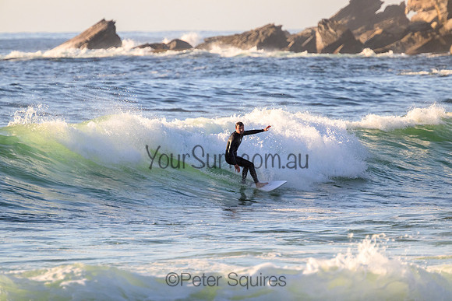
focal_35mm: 800
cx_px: 226
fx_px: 10046
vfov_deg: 1.7
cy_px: 150
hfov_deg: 2.6
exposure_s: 1/2000
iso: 1600
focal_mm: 800
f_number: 11
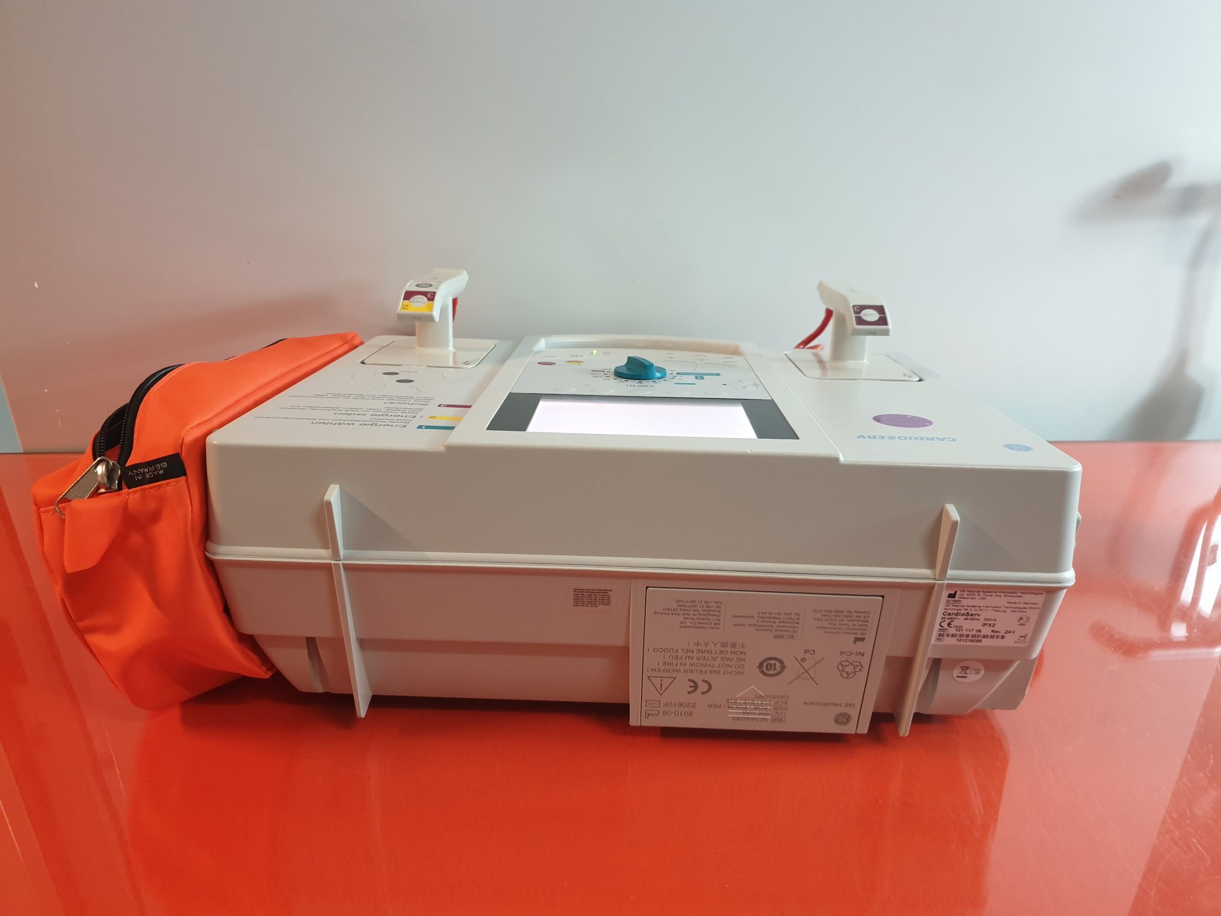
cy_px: 458
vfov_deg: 53.1
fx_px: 917
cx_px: 610
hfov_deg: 67.3
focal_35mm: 26
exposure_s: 1/50
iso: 250
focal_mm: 4.3
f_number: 1.5
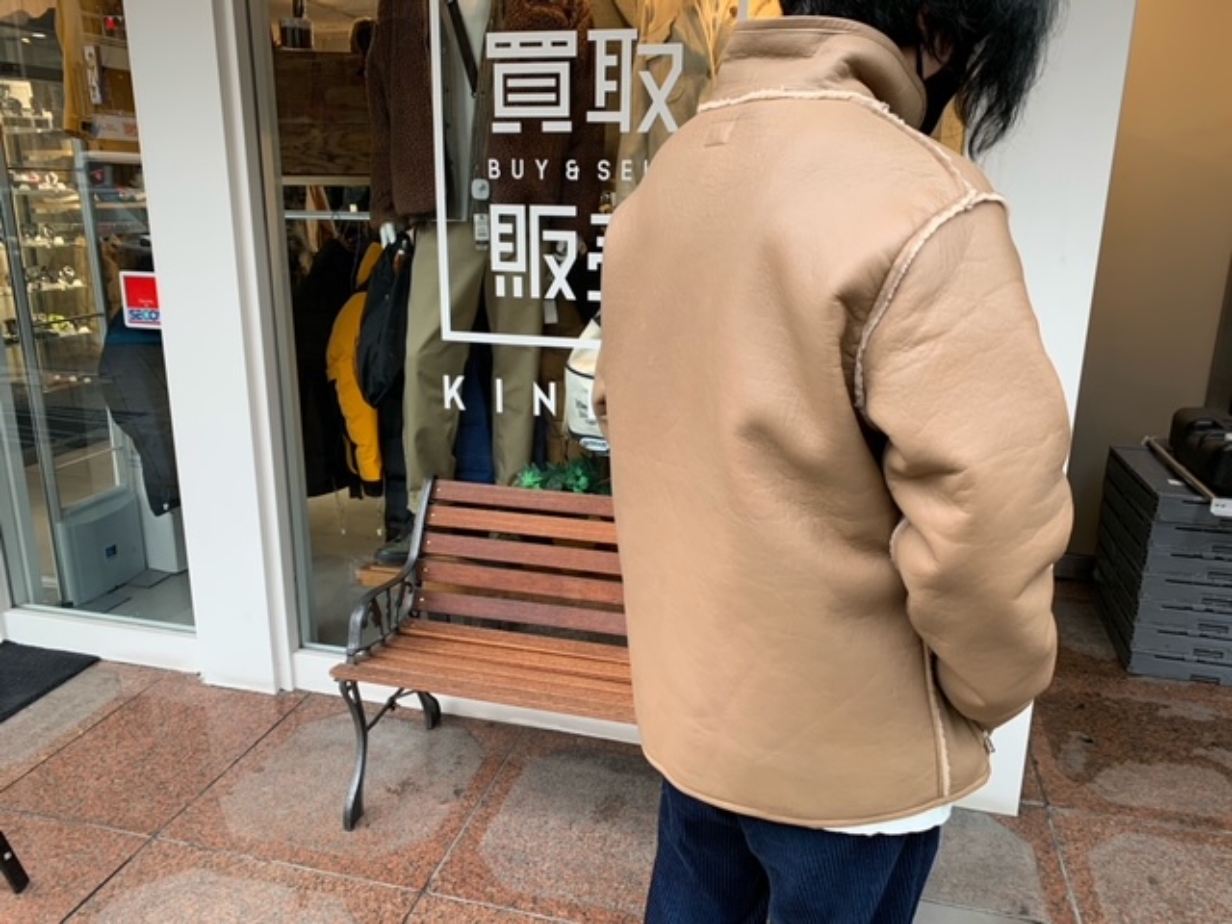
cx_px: 616
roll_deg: -0.2
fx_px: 925
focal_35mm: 26
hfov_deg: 67.3
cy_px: 462
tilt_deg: -14.5
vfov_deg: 53.1
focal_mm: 4.25
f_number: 1.8
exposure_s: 1/60
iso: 50
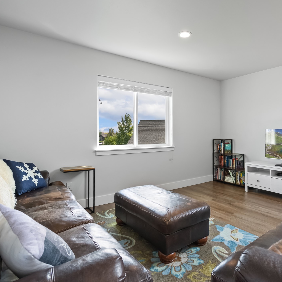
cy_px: 143
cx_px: 174
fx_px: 194
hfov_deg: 71.1
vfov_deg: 72.1
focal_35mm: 21
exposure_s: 1/100
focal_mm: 16
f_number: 5.6
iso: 1600
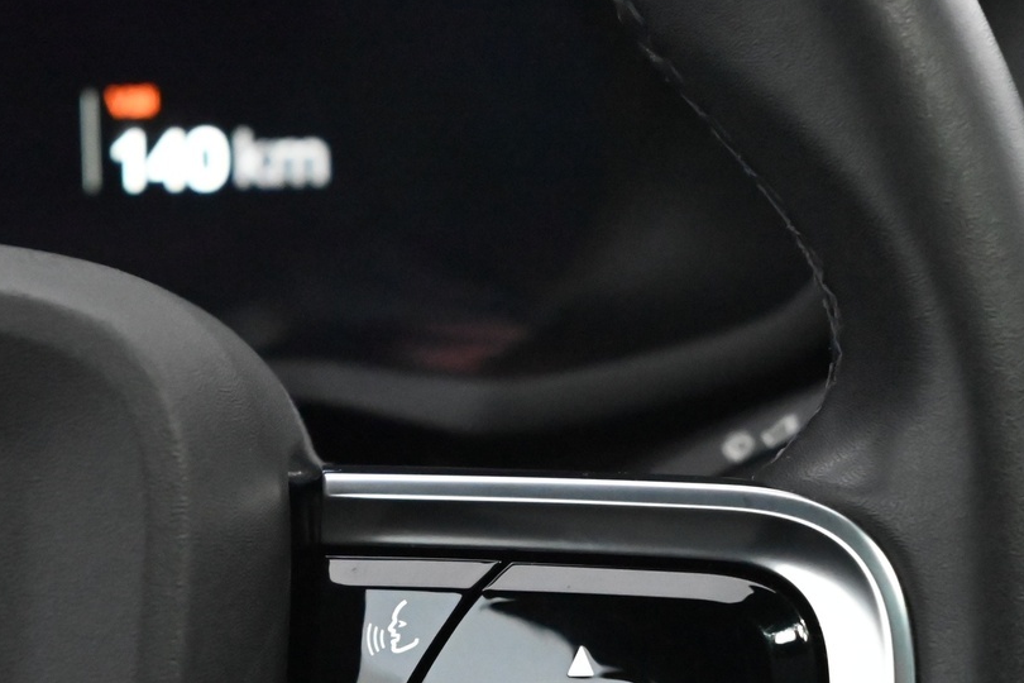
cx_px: 425
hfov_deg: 20.4
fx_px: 2844
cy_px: 618
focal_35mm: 100
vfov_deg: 13.6
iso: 12800
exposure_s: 1/60
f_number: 6.3
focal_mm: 50
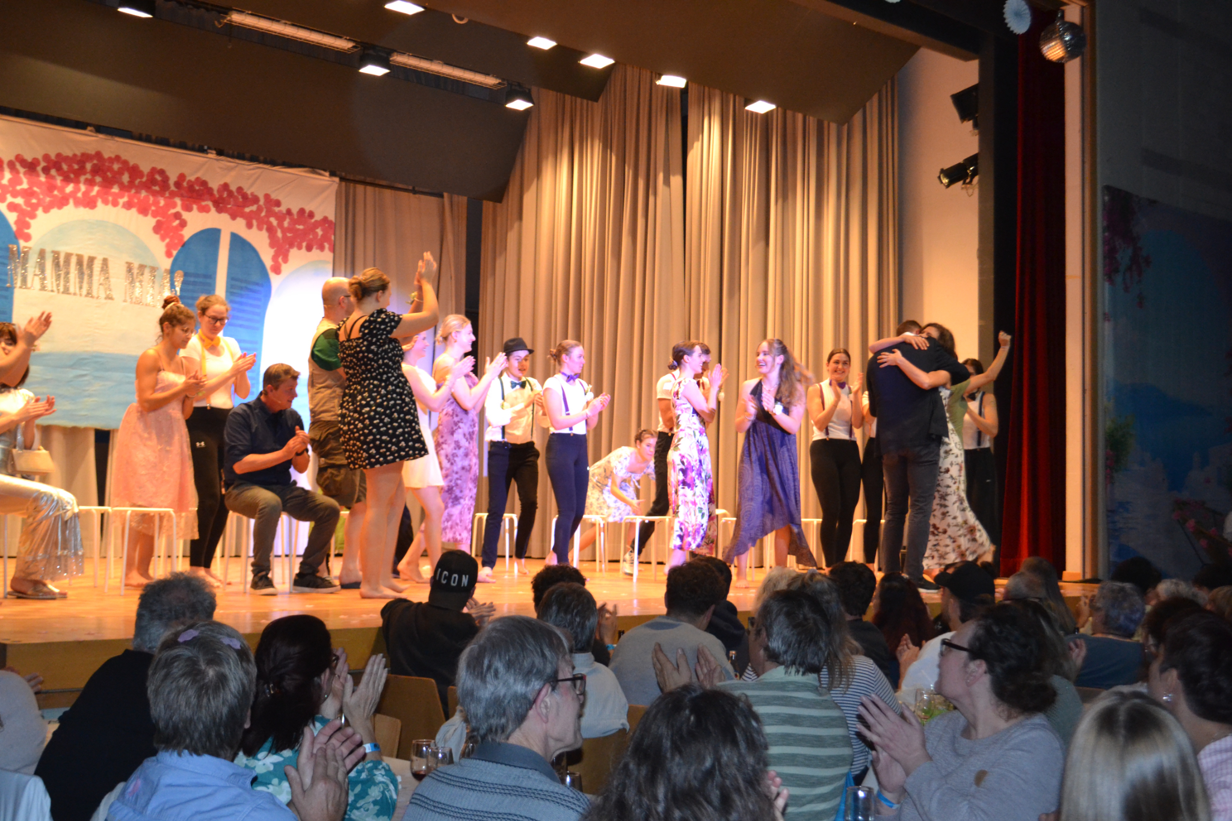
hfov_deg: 41.1
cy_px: 410
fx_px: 1642
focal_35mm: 48
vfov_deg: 28.1
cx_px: 616
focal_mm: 32
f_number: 4.8
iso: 1800
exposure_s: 1/60
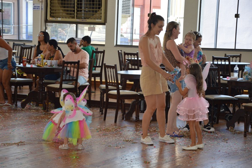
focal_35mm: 105
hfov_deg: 19.5
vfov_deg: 13.0
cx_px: 126
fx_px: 734
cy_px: 84
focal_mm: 70
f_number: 5.3
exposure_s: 1/60
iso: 450
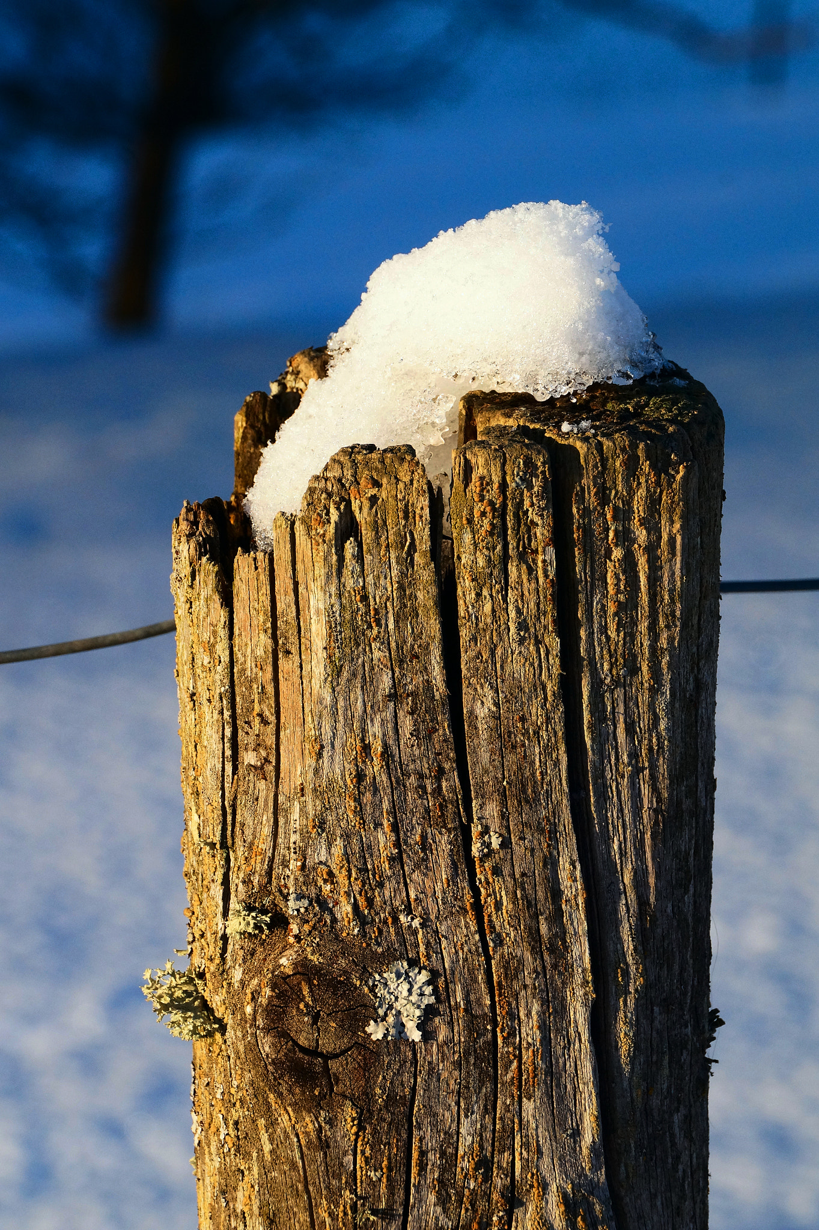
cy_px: 615
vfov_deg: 11.4
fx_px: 6149
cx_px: 410
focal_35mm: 180
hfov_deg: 7.6
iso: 800
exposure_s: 1/640
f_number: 13
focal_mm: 120
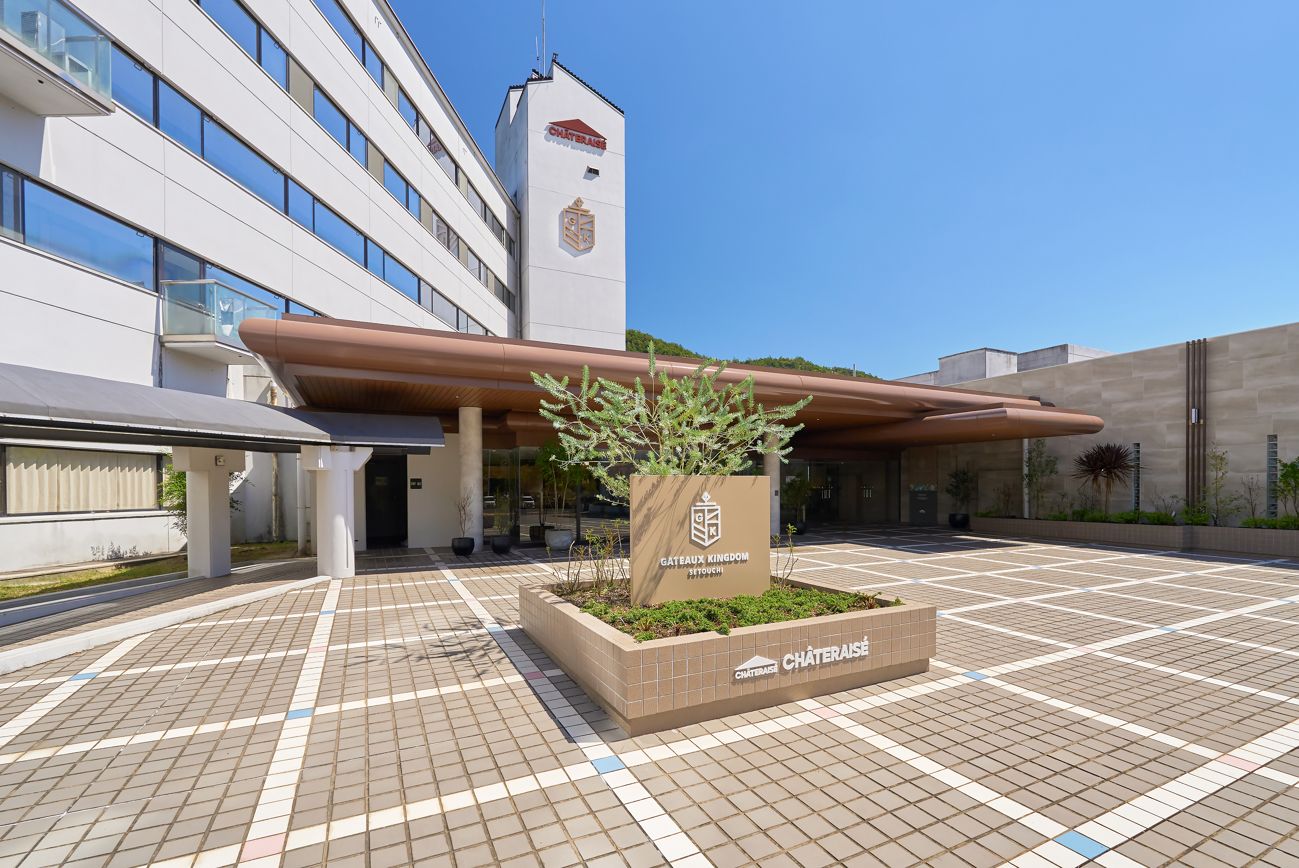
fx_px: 596
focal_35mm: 16
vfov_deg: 72.1
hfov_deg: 94.9
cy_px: 434
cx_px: 650
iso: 800
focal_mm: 16.5
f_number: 11
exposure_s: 1/250
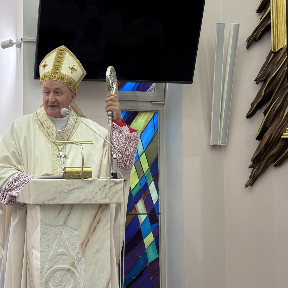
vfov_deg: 24.3
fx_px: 668
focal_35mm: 71
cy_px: 136
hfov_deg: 24.2
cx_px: 92
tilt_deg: +2.6
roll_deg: +0.1
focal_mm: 5.96
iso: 100
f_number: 1.6
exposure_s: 1/50
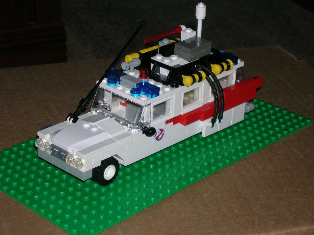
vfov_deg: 14.5
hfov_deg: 19.3
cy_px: 118
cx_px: 157
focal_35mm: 102
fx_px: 925
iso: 50
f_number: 4.9
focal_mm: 17.1
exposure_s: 1/60.1
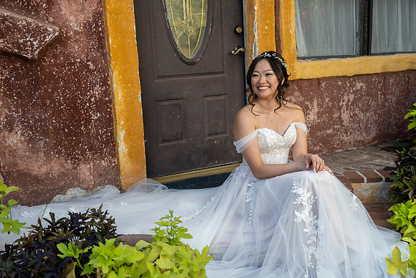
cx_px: 208
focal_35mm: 39
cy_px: 139
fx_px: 451
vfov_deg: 34.2
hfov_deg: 49.5
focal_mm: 39
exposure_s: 1/200
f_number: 4
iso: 125
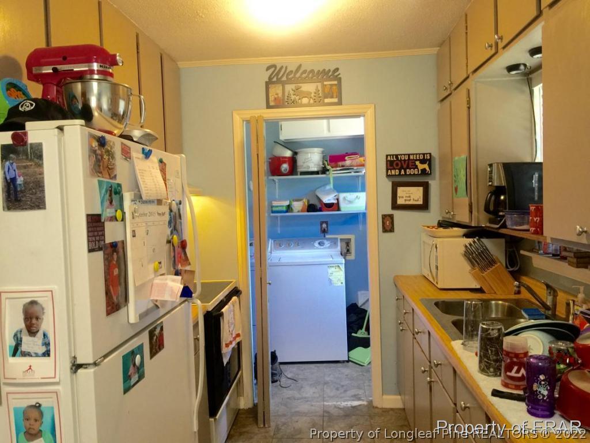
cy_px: 222
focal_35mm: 29
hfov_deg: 61.7
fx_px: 494
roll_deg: +0.3
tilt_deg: -3.0
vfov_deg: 48.2
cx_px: 295
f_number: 2.2
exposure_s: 1/15
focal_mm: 4.15
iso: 64
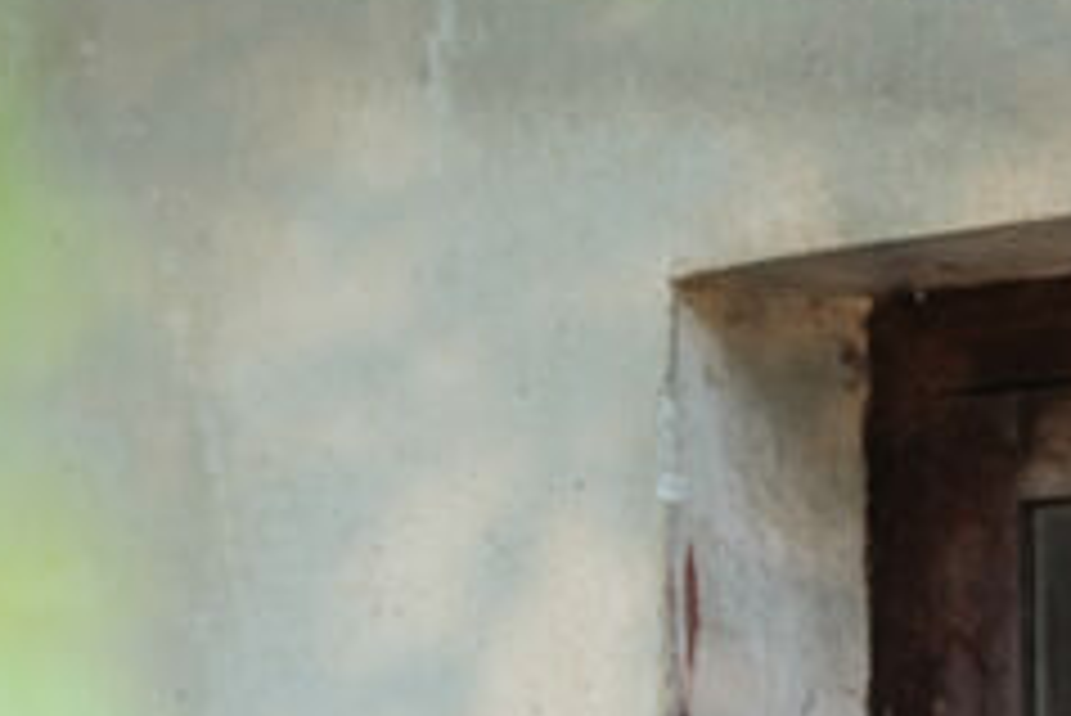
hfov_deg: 4.8
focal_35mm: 429
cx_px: 801
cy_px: 1373
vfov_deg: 3.2
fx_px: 12770
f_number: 1.8
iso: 160
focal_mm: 85
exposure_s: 1/160
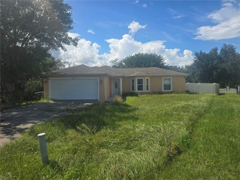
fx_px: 159
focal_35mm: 23
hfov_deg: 73.9
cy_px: 90
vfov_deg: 58.9
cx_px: 120
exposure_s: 1/1008
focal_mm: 6.3
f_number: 1.7
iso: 12
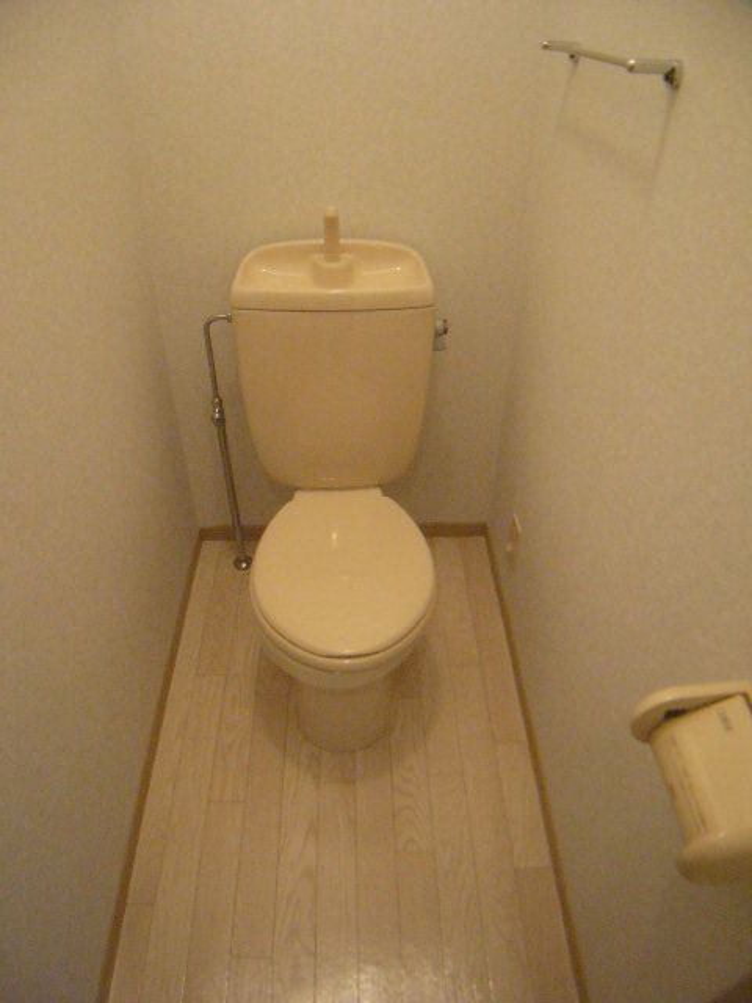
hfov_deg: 40.7
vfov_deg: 52.6
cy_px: 502
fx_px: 1014
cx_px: 376
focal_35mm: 35
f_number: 2.8
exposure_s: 1/60
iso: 400
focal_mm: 5.8
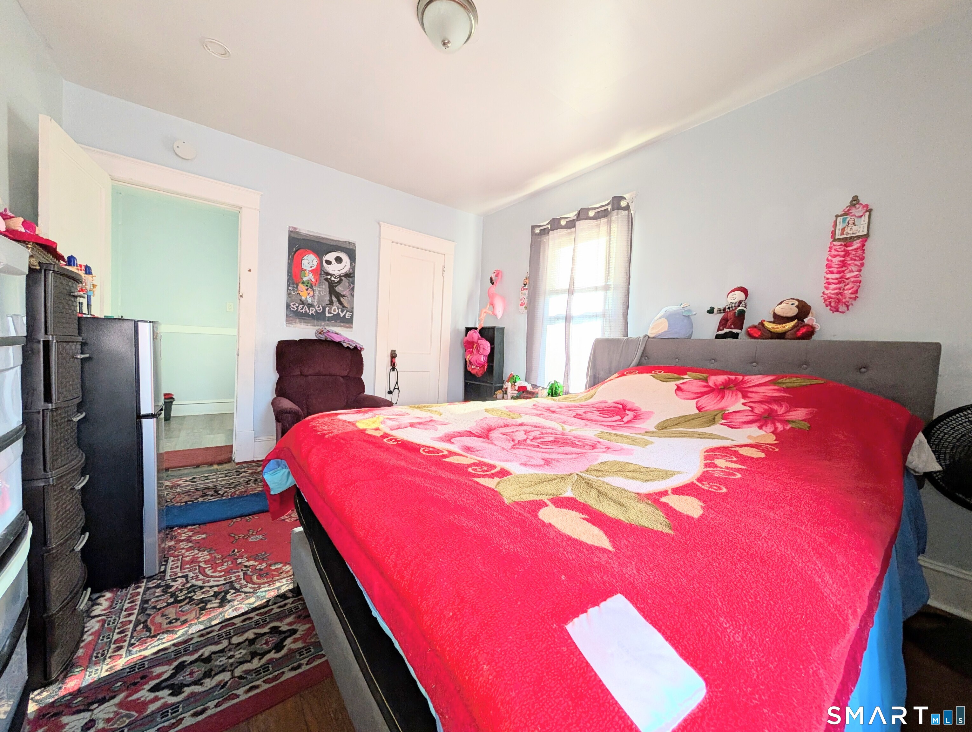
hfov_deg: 110.5
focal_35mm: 12
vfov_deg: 94.6
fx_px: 337
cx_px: 486
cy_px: 366
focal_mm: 2.02
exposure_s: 1/61
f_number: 1.7
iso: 89
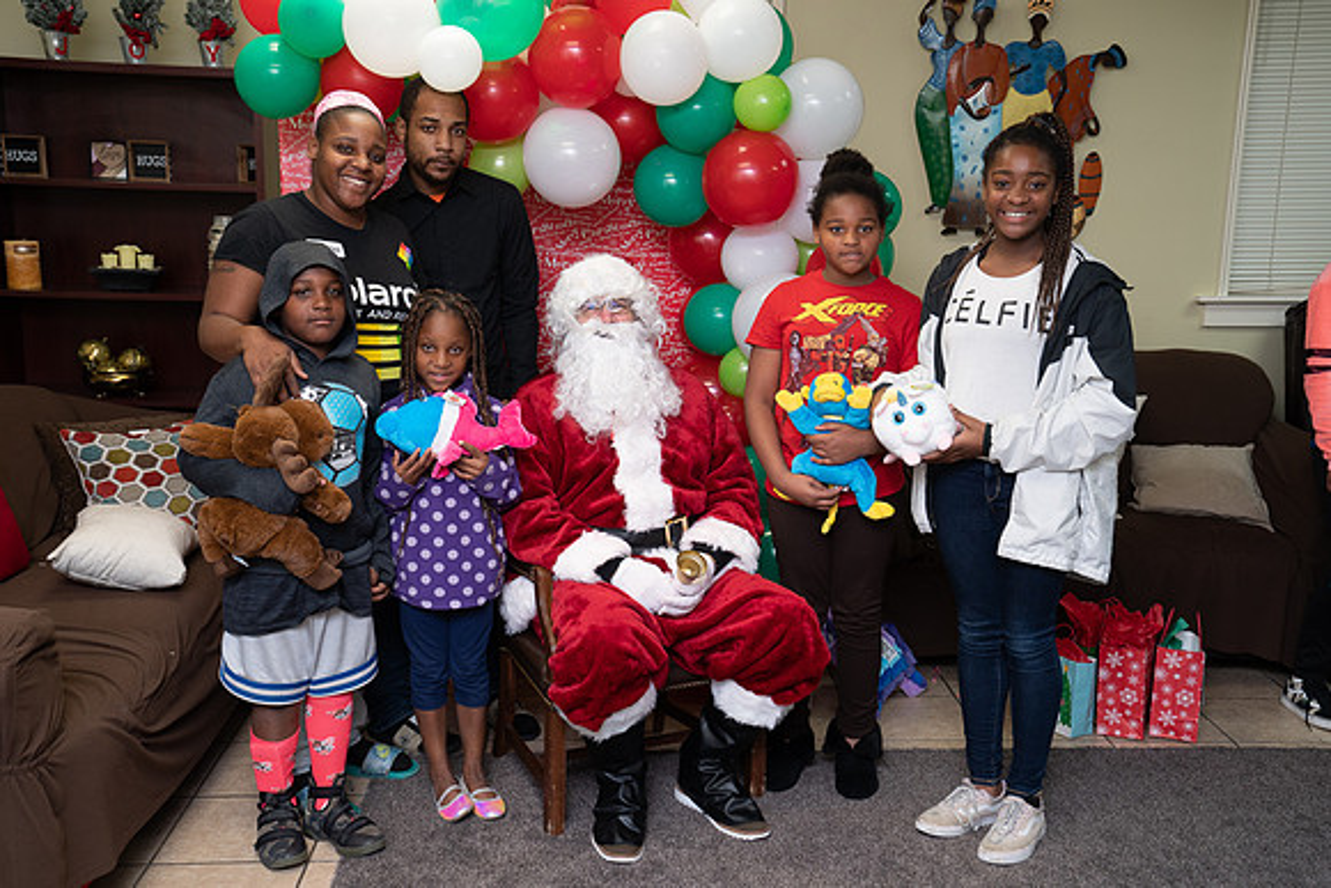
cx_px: 666
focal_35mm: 39
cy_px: 444
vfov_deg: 34.2
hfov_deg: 49.5
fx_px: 1442
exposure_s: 1/80
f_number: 4.5
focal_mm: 39
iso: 640
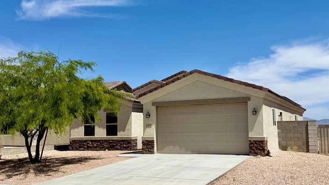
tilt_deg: +5.5
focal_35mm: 38
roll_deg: +1.2
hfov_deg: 52.6
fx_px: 331
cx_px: 191
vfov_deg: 31.1
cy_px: 100
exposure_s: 1/10309
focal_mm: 6.76
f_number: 1.78
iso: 80
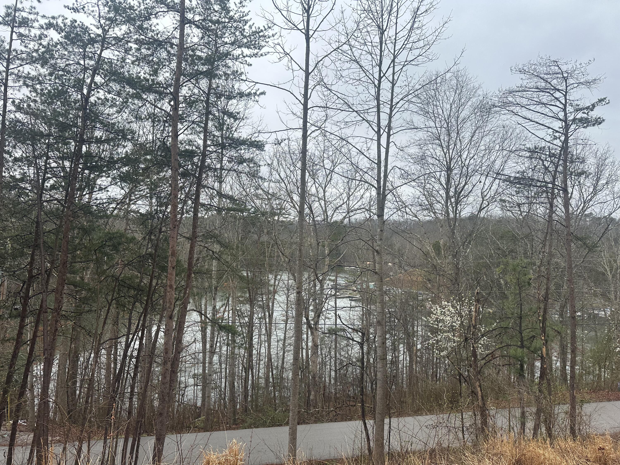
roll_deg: -2.4
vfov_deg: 56.8
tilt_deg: +3.1
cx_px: 310
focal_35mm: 24
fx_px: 430
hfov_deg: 71.6
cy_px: 232
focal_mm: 6.86
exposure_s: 1/1272
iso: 80
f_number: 1.78
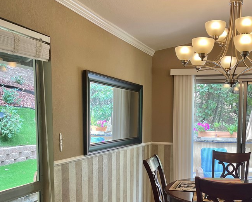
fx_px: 298
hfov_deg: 45.0
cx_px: 171
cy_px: 145
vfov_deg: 36.7
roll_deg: -0.1
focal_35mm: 40
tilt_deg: -5.1
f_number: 1.6
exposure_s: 1/120
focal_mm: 5.1
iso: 125
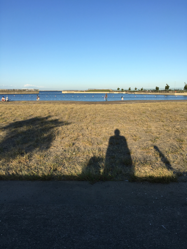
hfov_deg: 48.2
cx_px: 94
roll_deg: -0.3
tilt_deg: -8.3
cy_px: 124
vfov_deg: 61.7
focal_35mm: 29
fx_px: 209
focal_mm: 4.15
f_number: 2.2
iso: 25
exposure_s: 1/1183
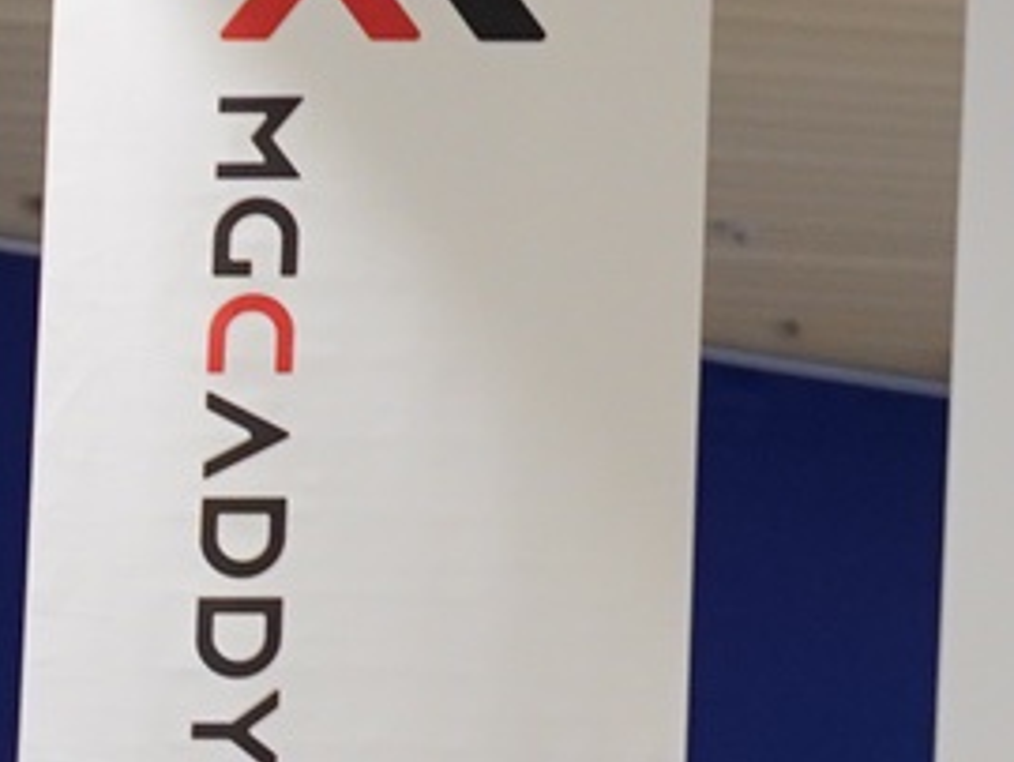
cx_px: 2099
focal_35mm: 333
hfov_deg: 5.8
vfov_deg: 4.5
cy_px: -19
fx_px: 9757
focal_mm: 48.7
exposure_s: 1/160
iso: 1600
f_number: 2.8
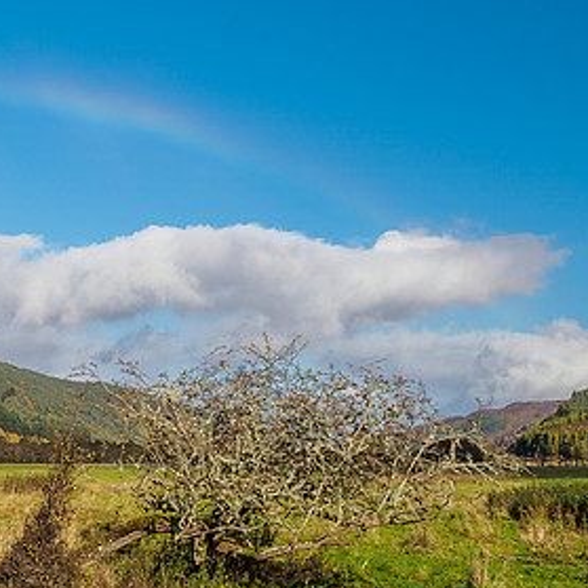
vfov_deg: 31.5
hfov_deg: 29.4
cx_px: -11
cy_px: 214
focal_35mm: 54
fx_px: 1038
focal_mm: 12
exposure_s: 1/200
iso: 200
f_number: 7.1
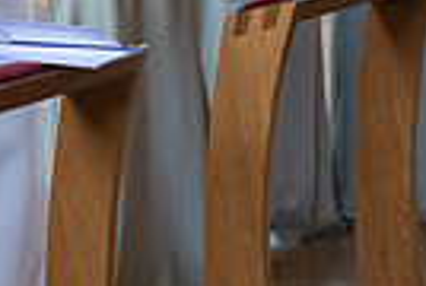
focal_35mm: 302
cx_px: -207
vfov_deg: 4.5
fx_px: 3582
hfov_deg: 6.7
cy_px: -253
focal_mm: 70
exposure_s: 1/160
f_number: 3.5
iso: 640
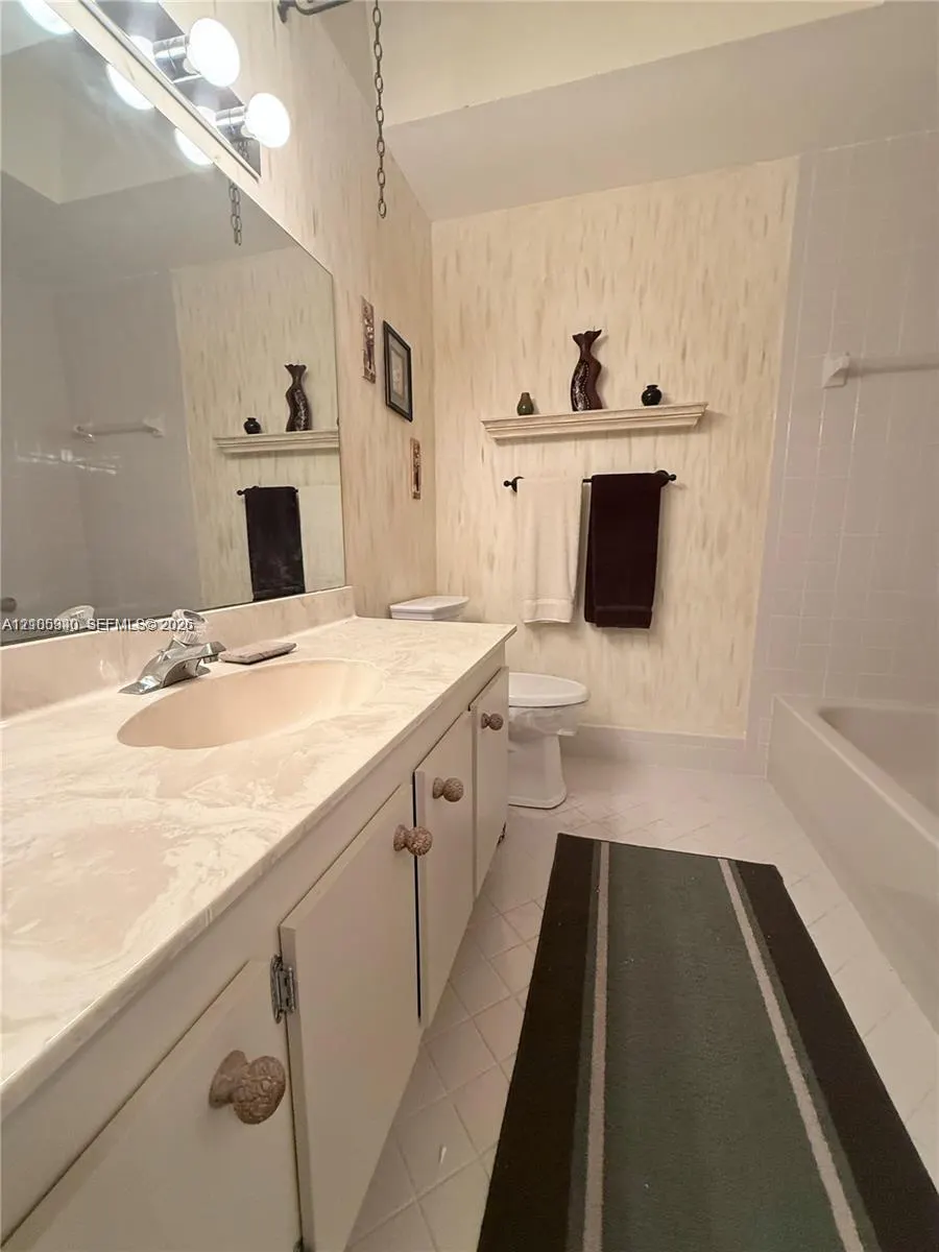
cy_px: 626
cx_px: 470
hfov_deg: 85.7
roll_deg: -0.3
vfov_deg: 102.1
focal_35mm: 14
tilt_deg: -9.4
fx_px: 506
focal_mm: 2.22
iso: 320
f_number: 2.2
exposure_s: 1/60
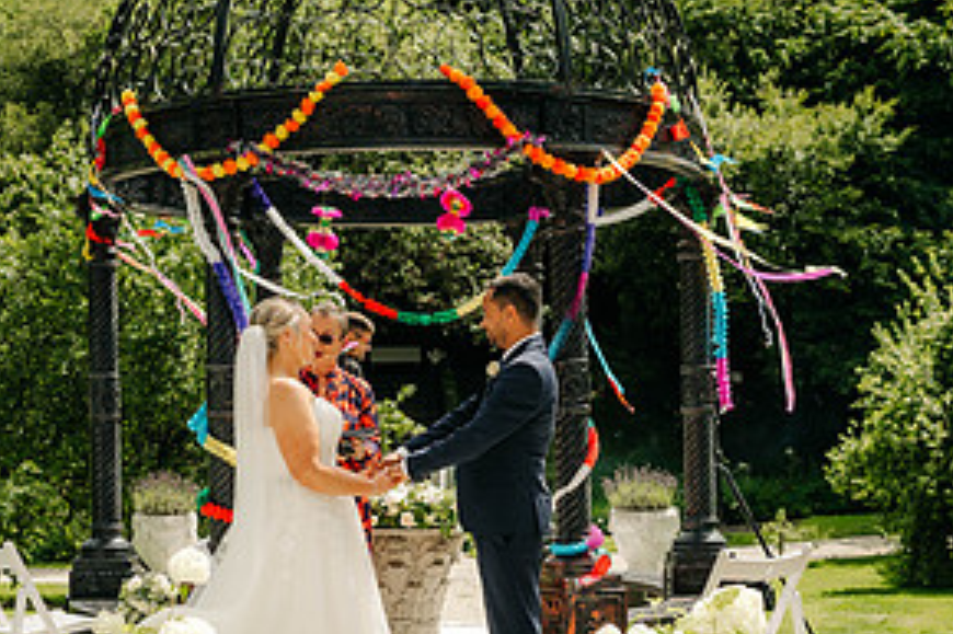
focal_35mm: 70
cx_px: 361
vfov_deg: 19.3
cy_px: 458
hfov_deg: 28.8
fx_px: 1852
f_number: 3.5
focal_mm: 35
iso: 100
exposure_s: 1/1600
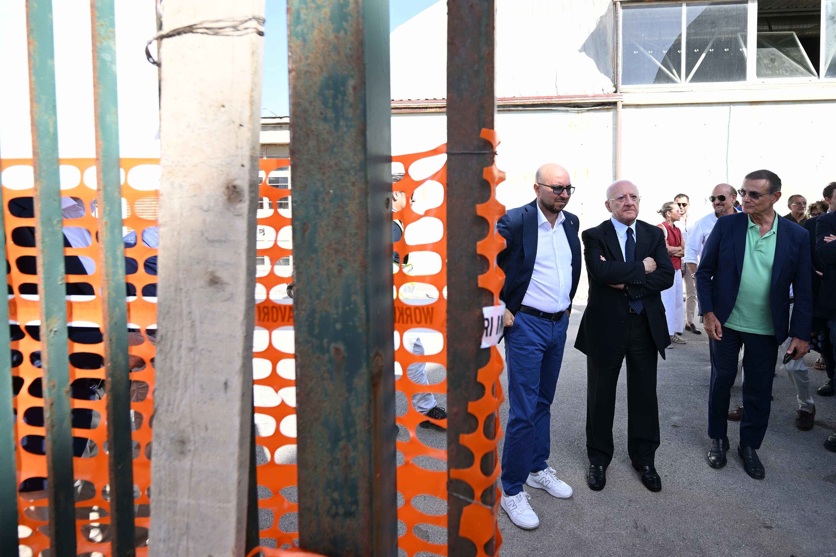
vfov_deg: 81.2
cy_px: 278
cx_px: 418
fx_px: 325
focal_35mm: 14
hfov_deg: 104.3
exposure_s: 1/320
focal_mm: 14
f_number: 4
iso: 100
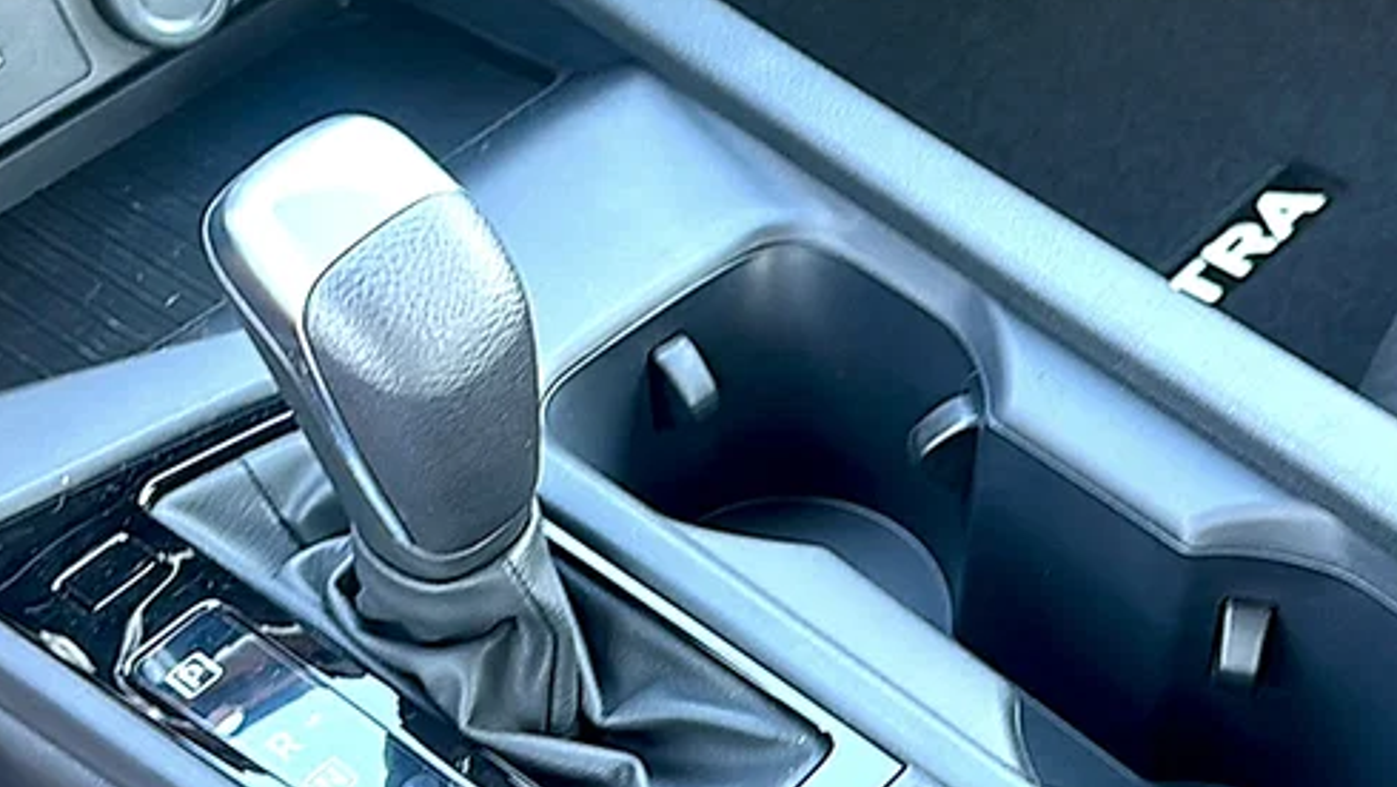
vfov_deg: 21.2
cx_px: 807
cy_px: 614
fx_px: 2075
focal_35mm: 56
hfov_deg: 37.1
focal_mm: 6.86
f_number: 1.78
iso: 80
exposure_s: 1/42
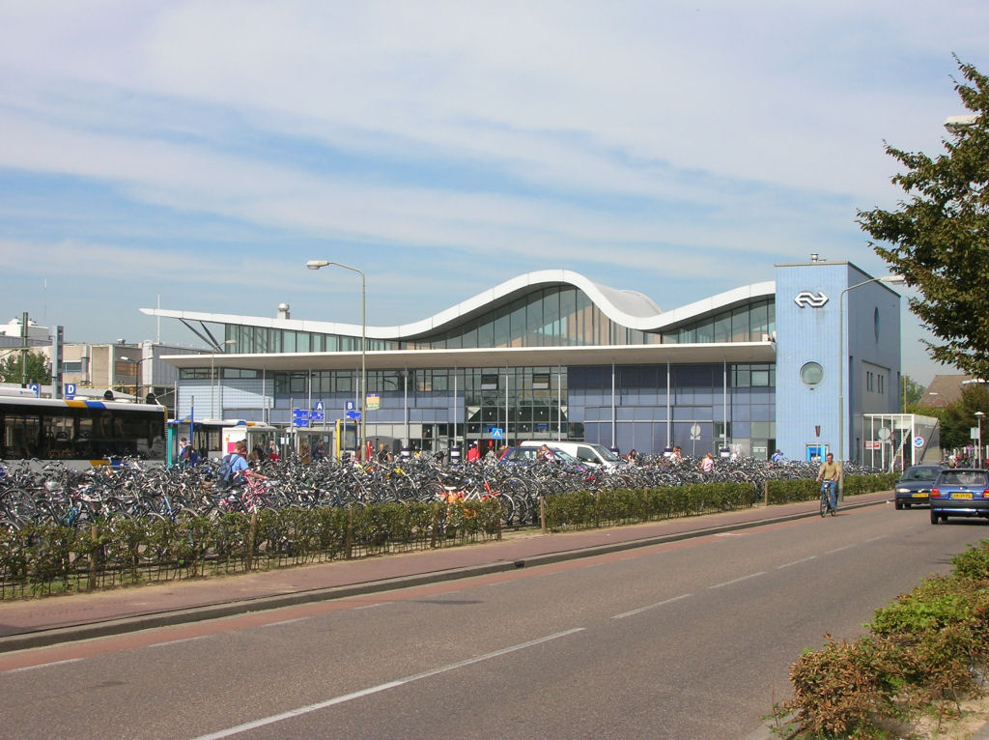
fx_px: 1541
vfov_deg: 27.0
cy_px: 370
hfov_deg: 35.6
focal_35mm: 54
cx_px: 494
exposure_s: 1/274
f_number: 5.7
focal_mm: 9
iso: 50
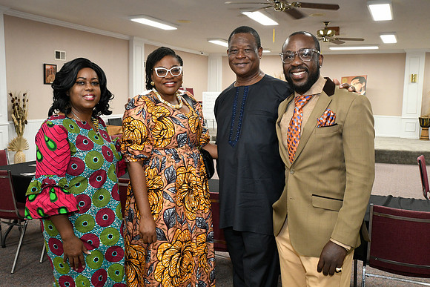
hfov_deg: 53.1
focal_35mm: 36
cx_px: 215
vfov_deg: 36.9
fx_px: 430
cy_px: 144
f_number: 11
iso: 6400
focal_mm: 36
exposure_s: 1/60
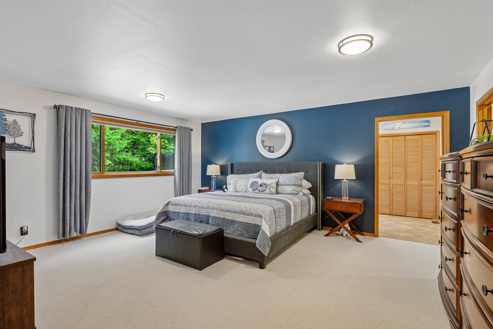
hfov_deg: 93.3
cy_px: 164
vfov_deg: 70.4
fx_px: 233
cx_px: 246
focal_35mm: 17
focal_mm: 17
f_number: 8
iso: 2000
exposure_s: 1/30
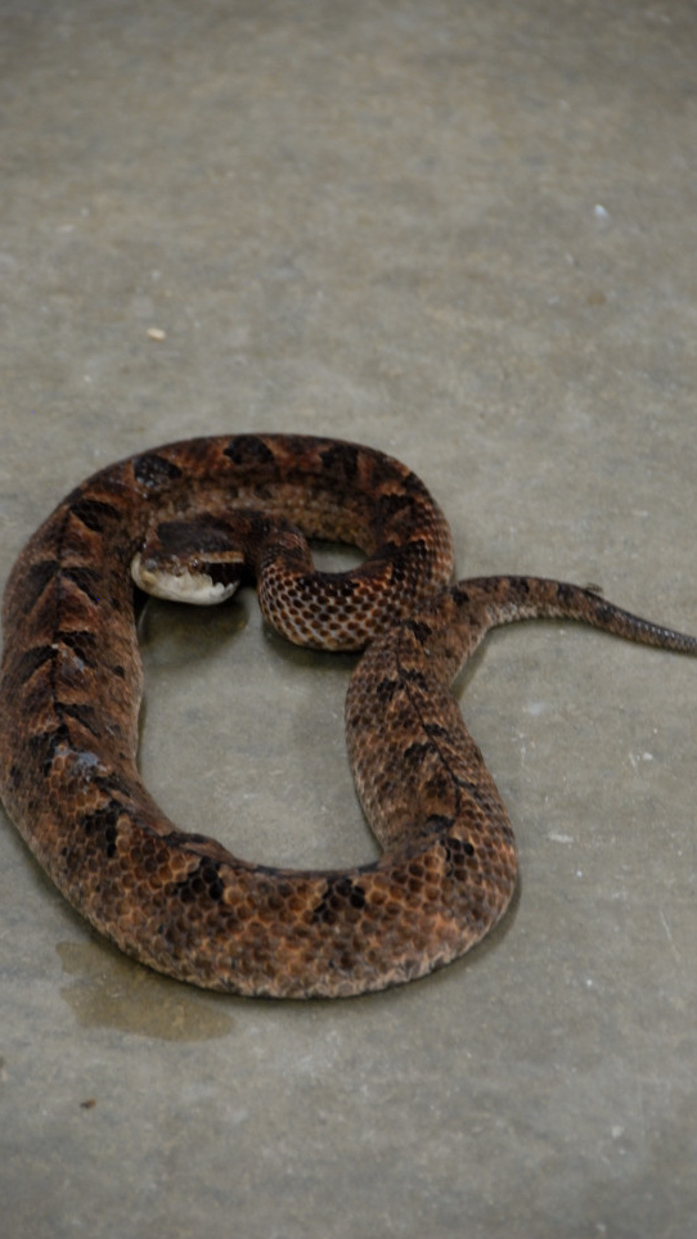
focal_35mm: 316
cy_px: 618
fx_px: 10386
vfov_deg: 6.8
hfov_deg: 3.8
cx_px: 329
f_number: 5.6
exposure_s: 1/13
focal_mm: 200
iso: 800
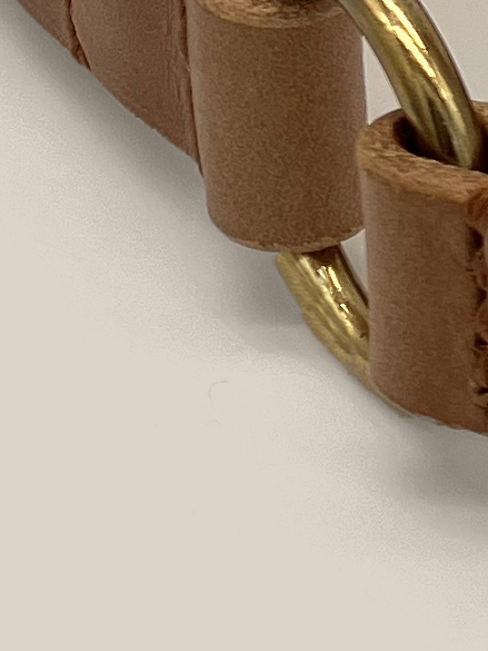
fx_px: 3626
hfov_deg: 6.8
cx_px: 1528
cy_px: -147
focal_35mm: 193
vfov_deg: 10.1
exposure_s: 1/571
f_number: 1.8
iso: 32
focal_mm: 3.99
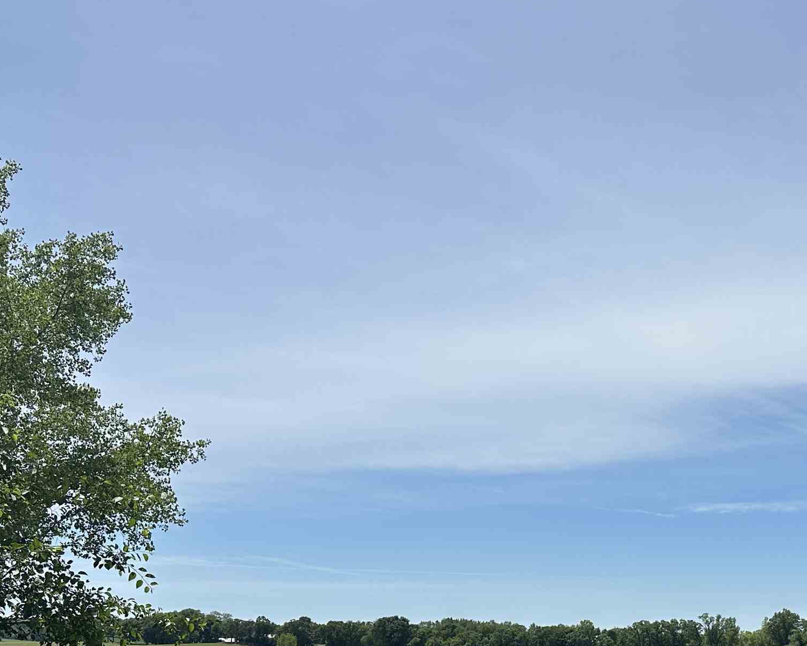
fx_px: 1146
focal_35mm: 48
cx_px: 731
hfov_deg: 36.3
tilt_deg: +4.0
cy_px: 588
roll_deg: -0.4
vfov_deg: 30.0
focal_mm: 6.86
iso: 80
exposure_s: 1/8197
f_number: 1.78
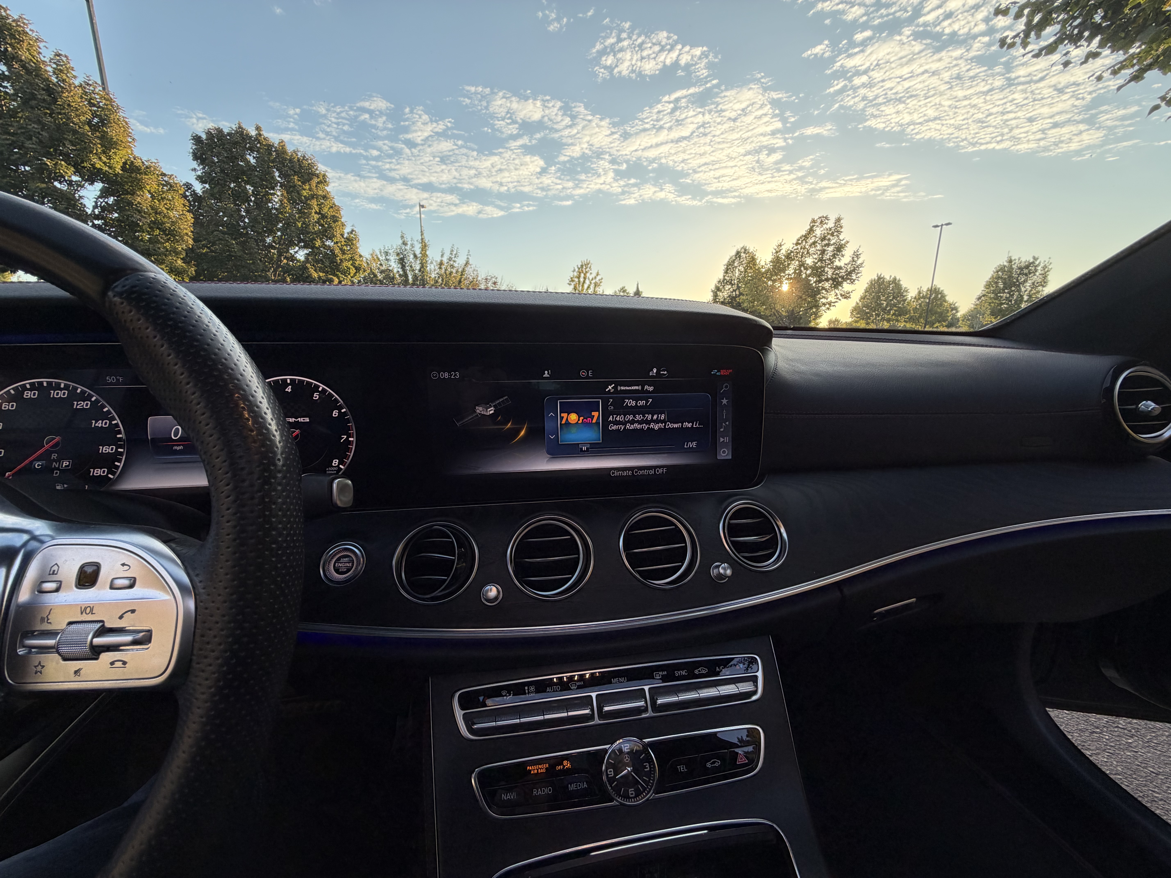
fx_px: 474
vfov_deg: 85.7
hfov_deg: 102.1
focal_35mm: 14
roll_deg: +0.5
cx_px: 586
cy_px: 439
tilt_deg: -11.3
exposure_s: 1/262
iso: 50
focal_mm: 2.22
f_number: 2.2
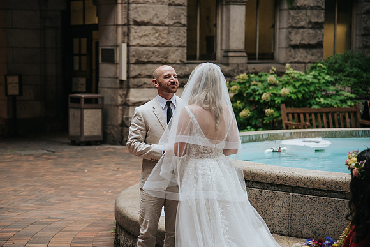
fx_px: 975
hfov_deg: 21.5
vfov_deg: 14.4
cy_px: 111
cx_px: 166
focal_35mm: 95
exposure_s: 1/500
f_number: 4
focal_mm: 86
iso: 1000
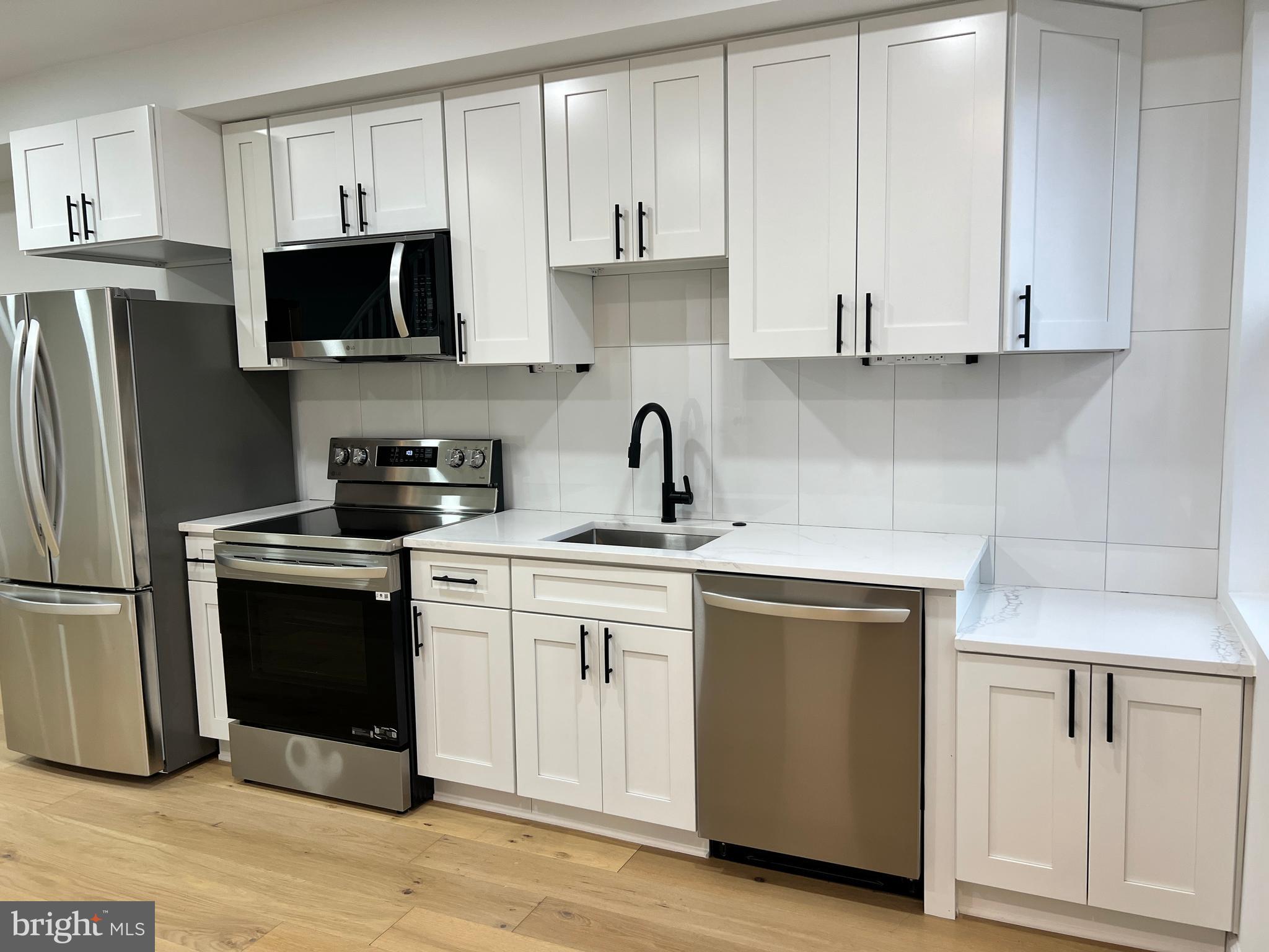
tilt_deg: -6.7
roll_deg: +0.8
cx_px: 634
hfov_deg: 67.3
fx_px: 953
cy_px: 476
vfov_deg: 53.1
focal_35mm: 26
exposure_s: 1/120
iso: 100
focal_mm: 5.7
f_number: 1.5
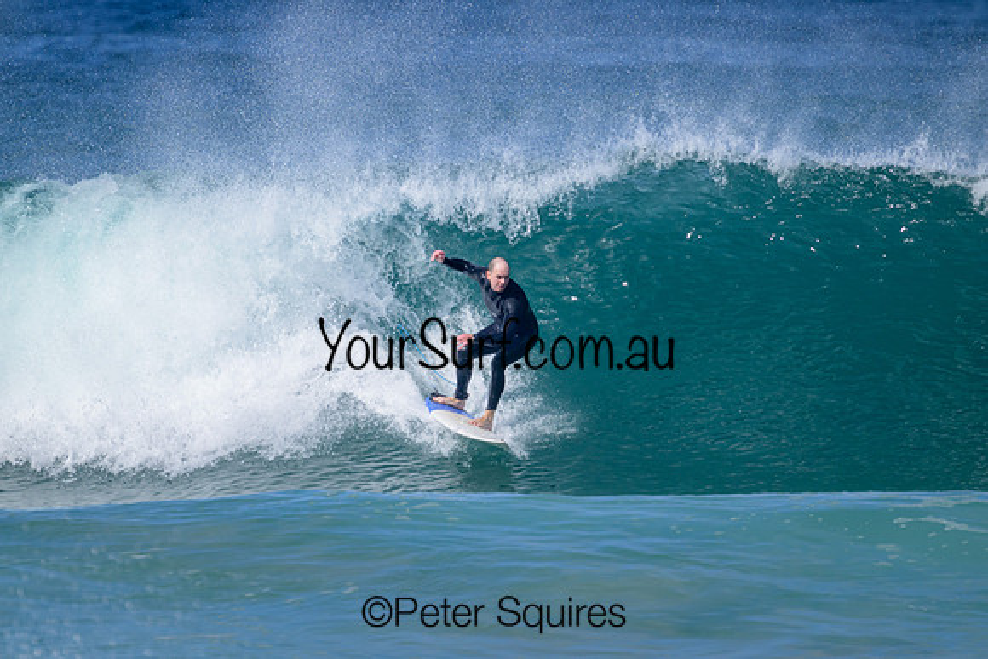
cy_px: 330
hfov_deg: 2.6
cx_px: 494
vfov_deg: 1.7
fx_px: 21960
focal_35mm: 800
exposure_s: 1/2000
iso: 900
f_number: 11
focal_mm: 800
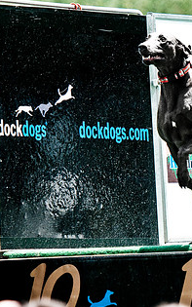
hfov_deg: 3.2
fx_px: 3414
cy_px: 142
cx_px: -4
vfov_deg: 5.1
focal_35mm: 408
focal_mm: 145
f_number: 2.8
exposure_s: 1/3200
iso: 200
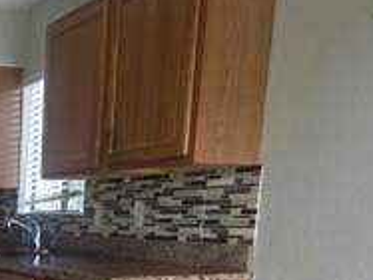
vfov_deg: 22.5
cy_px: 349
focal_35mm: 59
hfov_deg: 29.2
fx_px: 635
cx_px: -48
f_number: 1.7
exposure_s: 1/120
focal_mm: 6.3
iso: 200
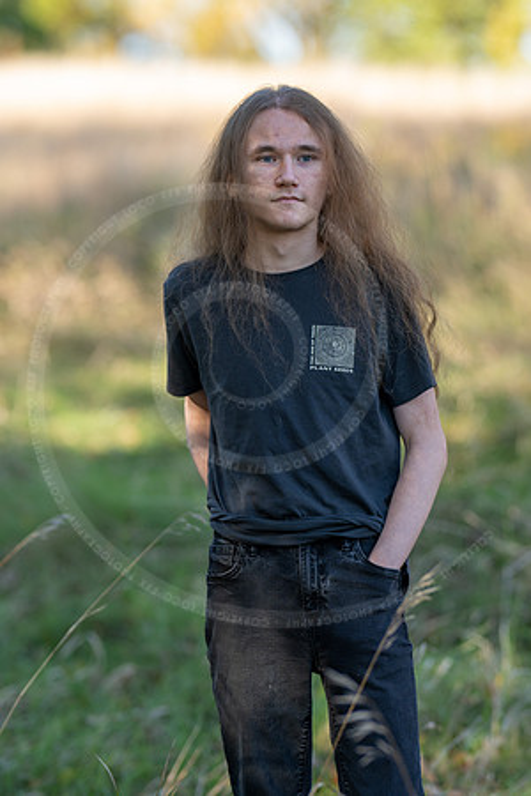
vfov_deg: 16.1
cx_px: 266
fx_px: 2810
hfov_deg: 10.8
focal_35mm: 127
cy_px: 398
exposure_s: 1/640
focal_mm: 85
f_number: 1.8
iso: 80
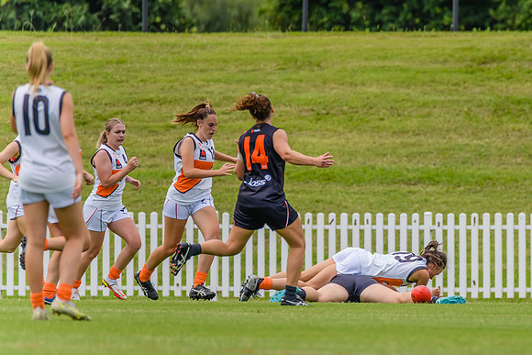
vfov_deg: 1.6
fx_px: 12840
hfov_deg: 2.4
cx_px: 385
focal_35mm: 869
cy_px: 179
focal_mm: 600
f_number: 9
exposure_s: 1/1600
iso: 800
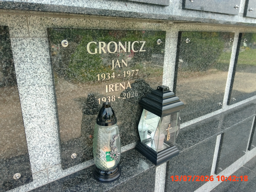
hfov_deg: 67.3
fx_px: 192
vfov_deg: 53.1
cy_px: 96
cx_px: 128
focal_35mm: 26
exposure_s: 1/143
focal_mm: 3
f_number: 2
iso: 100
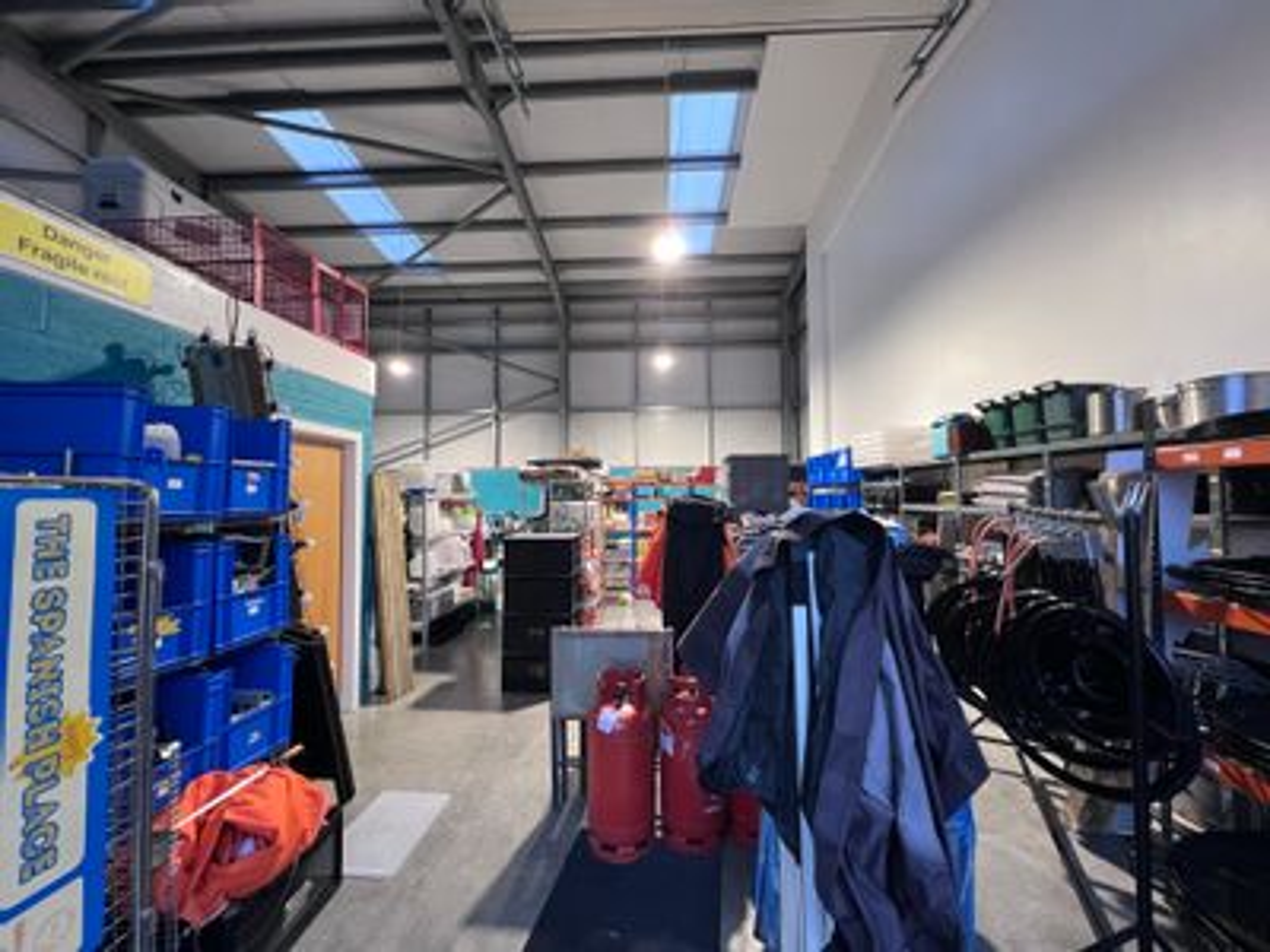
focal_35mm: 13
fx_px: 477
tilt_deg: +2.1
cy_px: 476
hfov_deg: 106.2
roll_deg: +0.9
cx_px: 635
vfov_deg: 89.9
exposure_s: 1/50
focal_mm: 1.57
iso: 160
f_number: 1.8
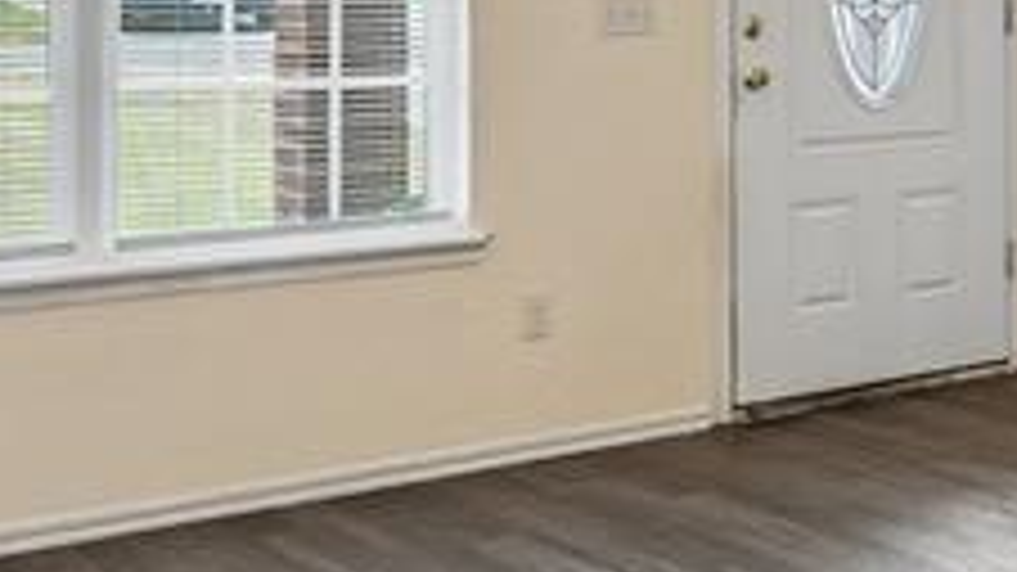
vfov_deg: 16.5
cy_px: -36
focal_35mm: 71
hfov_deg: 25.5
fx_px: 1914
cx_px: 1325
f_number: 6.3
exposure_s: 1/8
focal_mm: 10
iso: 100
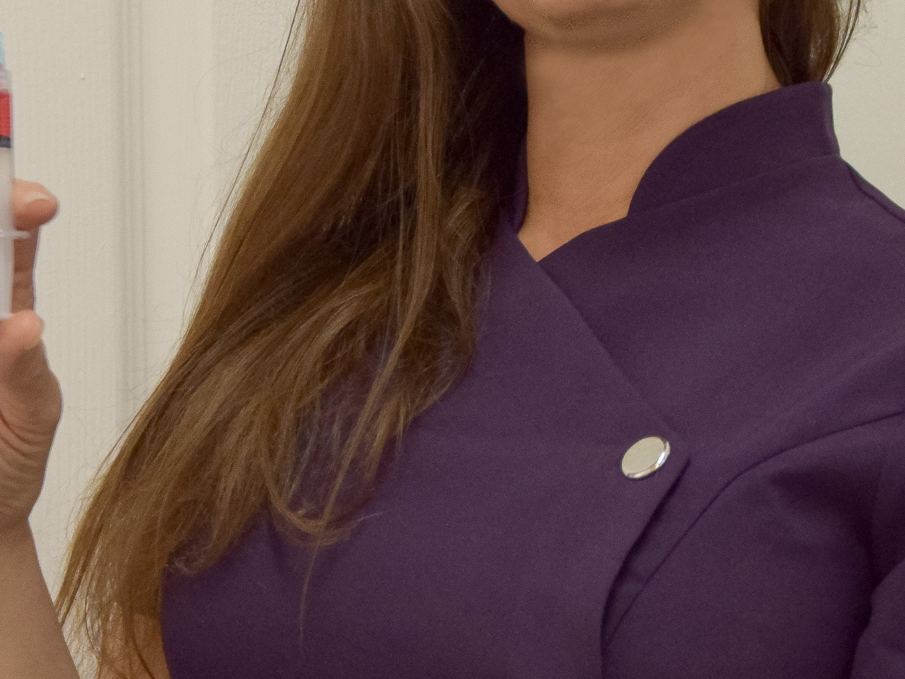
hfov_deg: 11.3
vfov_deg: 8.5
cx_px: 367
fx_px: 4575
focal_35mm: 175
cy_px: 358
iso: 1250
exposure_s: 1/60
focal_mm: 42
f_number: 4.8
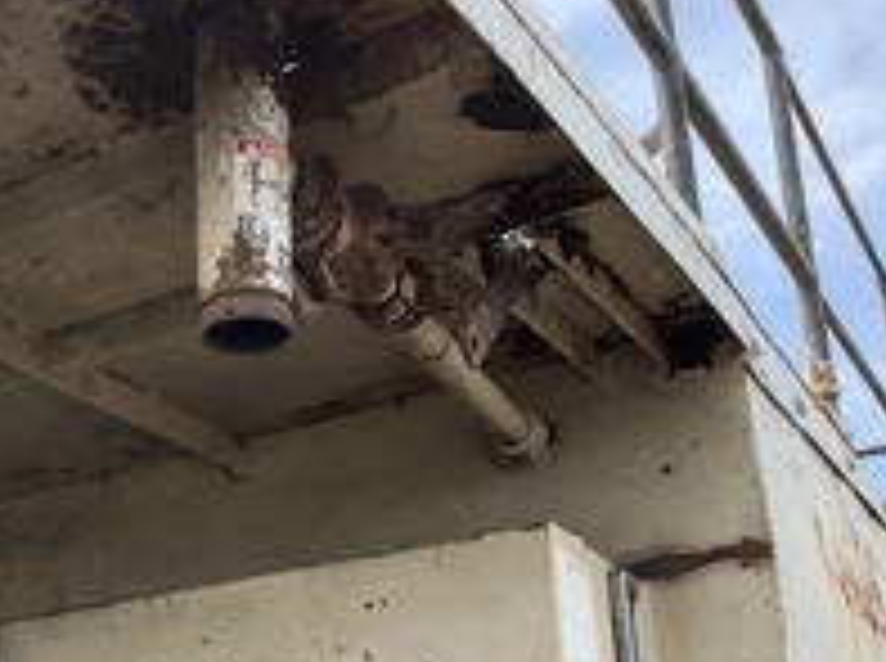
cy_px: 567
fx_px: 1507
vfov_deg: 24.2
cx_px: 166
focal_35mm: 59
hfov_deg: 31.8
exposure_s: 1/912
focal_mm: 3
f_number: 1.8
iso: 25
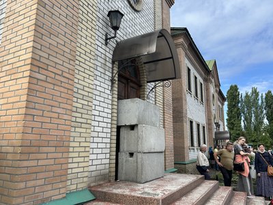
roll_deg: +0.4
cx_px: 136
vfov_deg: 53.1
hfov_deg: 67.3
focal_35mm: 26
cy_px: 102
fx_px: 205
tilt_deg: +12.3
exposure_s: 1/1779
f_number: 1.5
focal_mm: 5.7
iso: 50
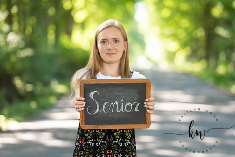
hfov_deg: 12.4
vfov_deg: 8.3
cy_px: 78
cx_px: 118
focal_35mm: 165
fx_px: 1077
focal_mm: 165
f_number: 3.5
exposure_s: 1/200
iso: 640
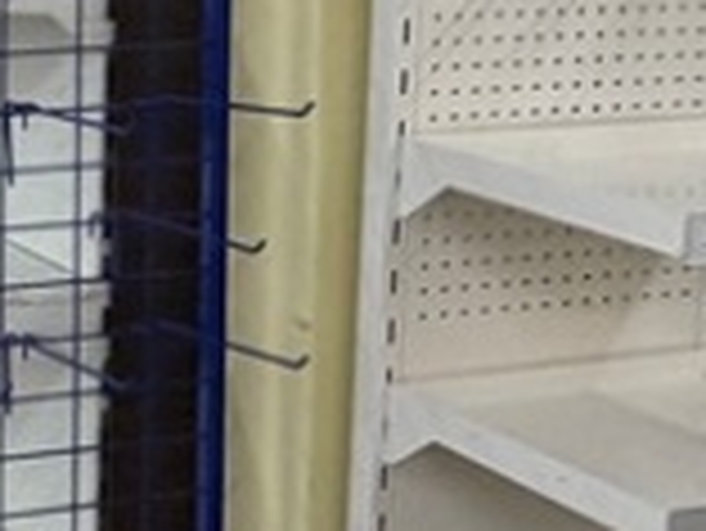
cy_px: -94
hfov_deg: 18.0
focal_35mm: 89
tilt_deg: -6.6
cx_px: -526
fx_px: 1817
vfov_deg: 16.0
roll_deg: +2.2
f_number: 2.2
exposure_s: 1/100
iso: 200
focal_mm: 2.22
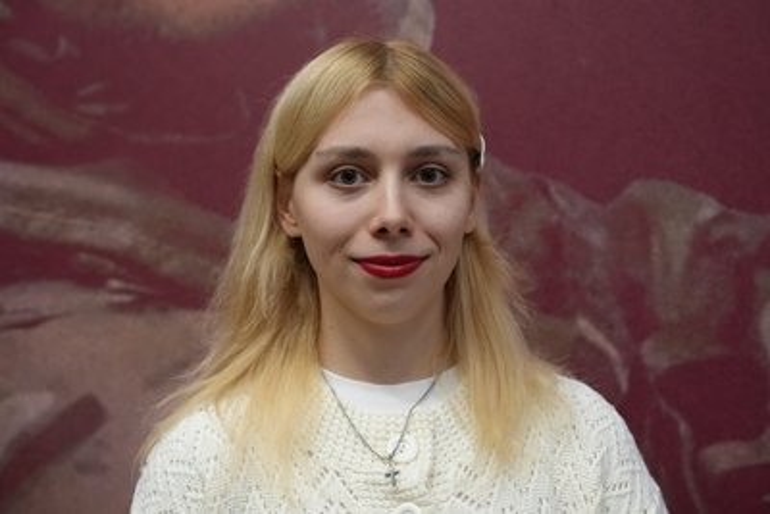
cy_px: 257
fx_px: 1048
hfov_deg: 40.3
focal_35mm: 49
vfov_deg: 27.5
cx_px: 385
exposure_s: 1/160
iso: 10000
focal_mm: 49
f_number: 4
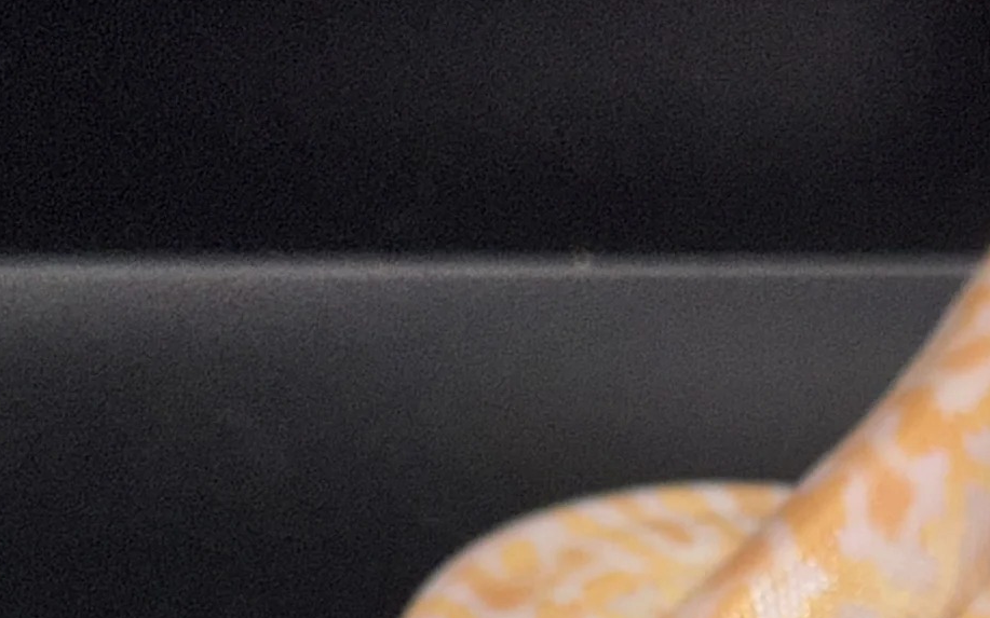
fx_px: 3831
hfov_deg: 14.5
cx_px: 973
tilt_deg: -45.2
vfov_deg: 8.6
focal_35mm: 142
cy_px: 1374
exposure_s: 1/309
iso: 50
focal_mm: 6.76
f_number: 1.78
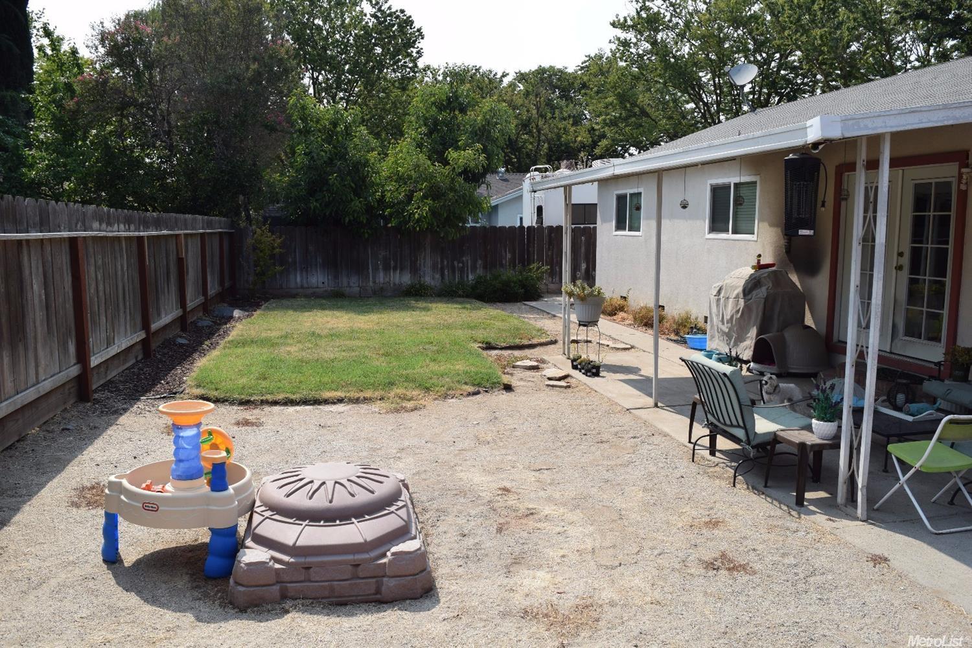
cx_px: 486
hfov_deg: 67.4
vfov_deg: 47.9
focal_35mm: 27
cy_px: 324
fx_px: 729
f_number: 9
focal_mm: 18
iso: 200
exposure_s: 1/320
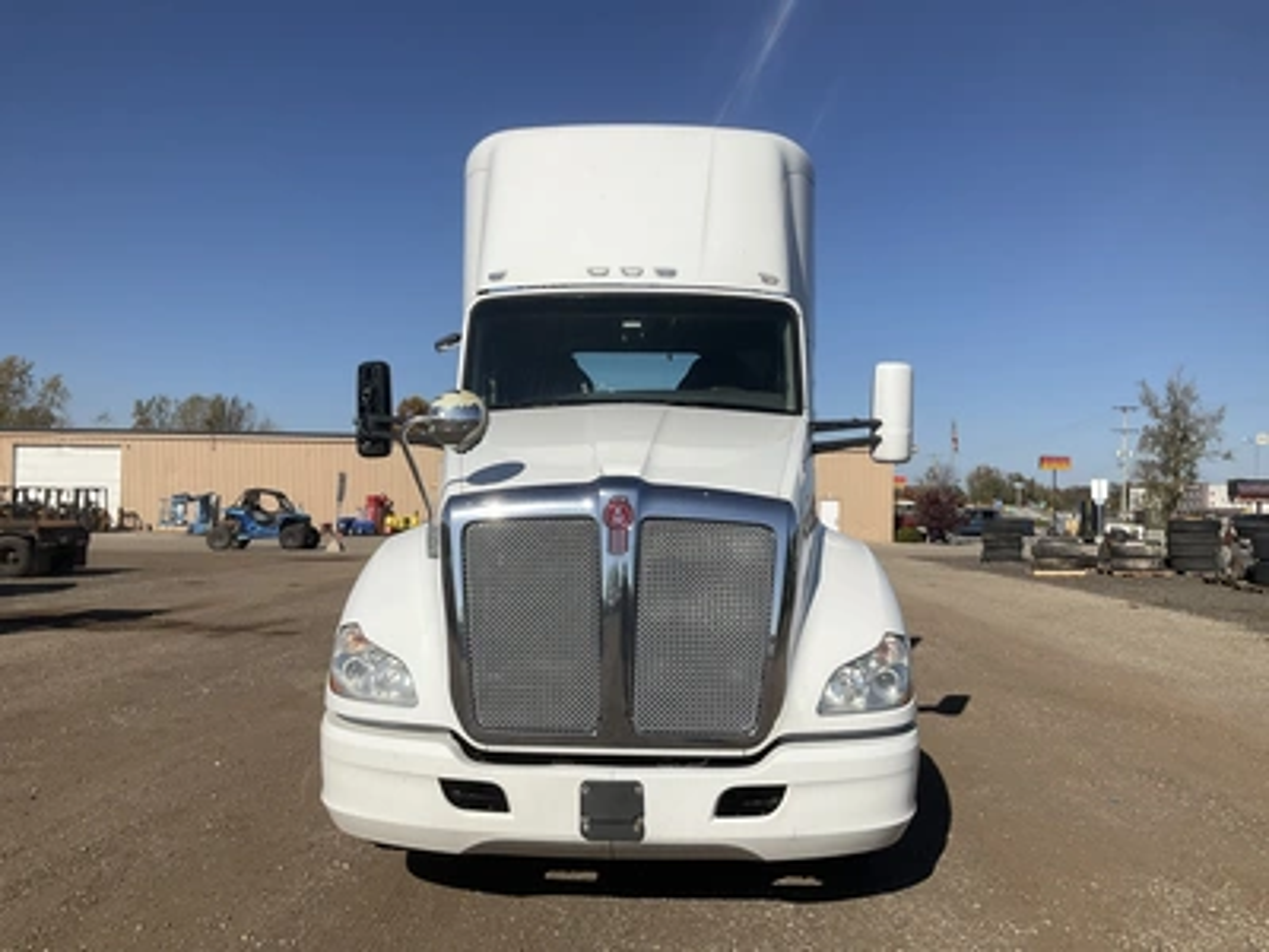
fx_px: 1063
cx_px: 634
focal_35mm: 29
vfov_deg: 48.2
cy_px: 476
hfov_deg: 61.7
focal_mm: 3
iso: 25
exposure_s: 1/4405
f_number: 1.8
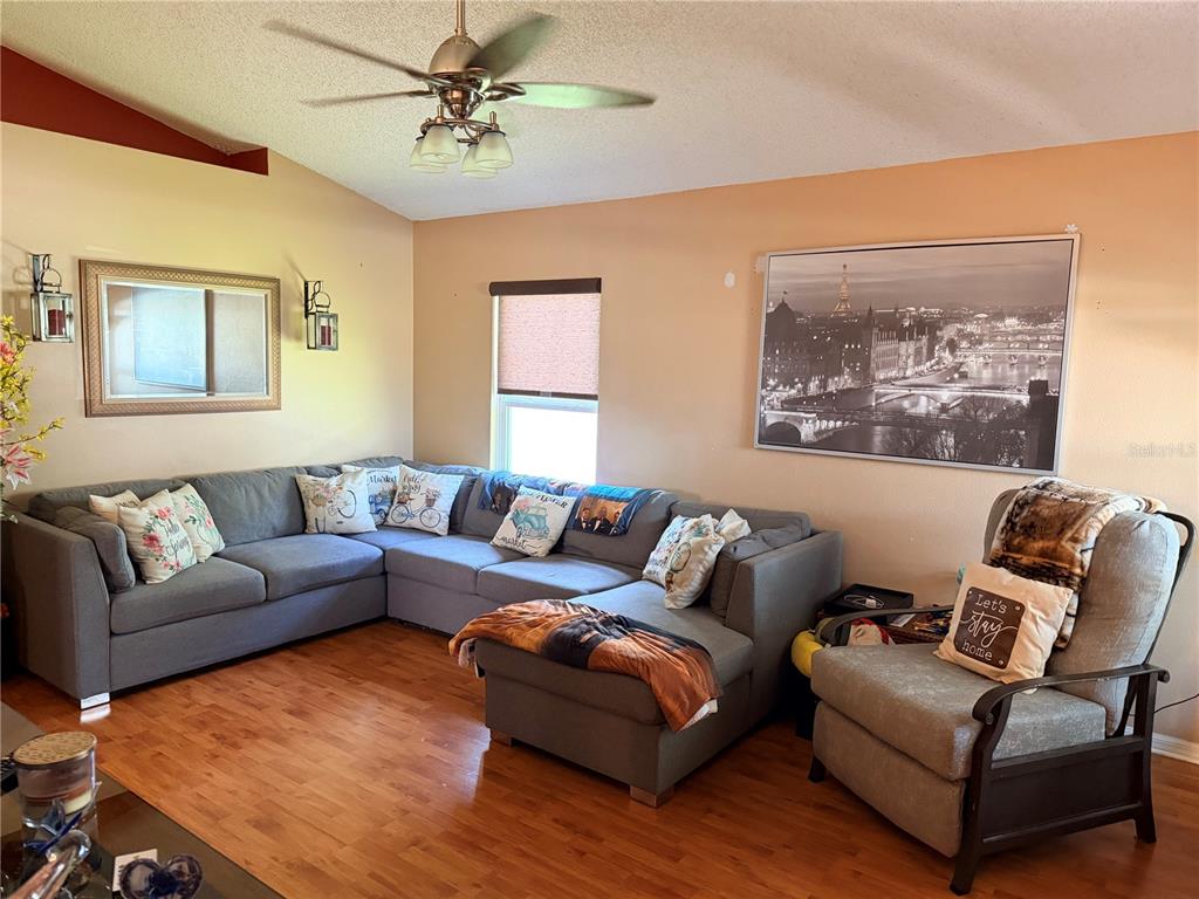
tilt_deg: -6.9
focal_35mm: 24
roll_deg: -1.6
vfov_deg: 56.8
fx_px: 831
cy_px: 450
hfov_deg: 71.6
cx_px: 600
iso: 800
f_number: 1.78
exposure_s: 1/60
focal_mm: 6.76
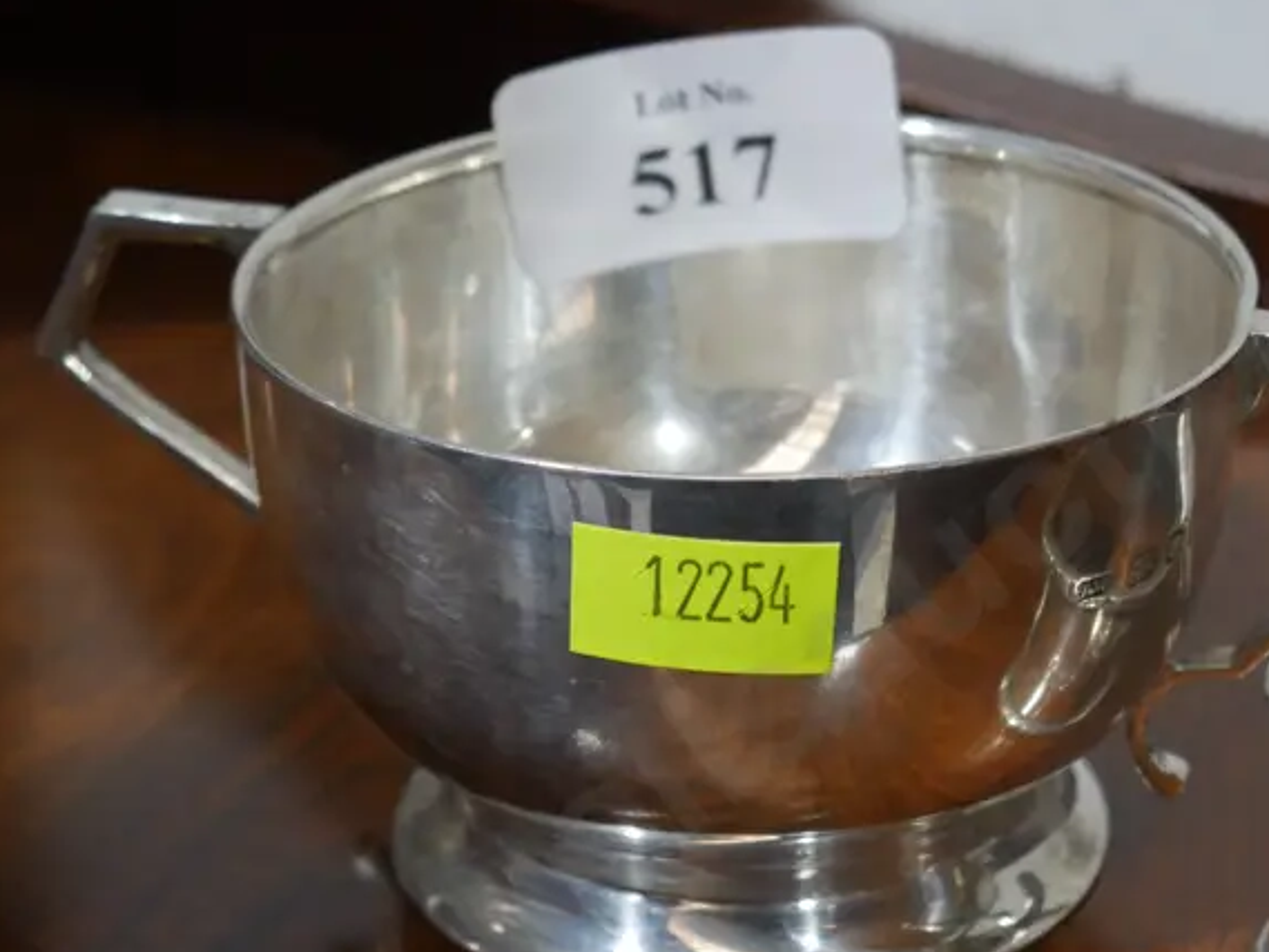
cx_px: 961
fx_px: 3300
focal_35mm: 90
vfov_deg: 16.4
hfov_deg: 21.6
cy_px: 570
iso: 800
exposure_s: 1/60
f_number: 5.3
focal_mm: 25
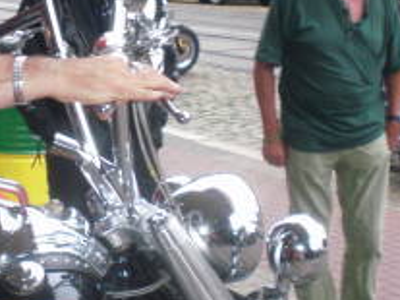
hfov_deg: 21.6
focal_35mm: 88
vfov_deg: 16.7
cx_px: 14
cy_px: 116
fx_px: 1016
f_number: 3.1
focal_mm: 6.3
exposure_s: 1/60
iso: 200
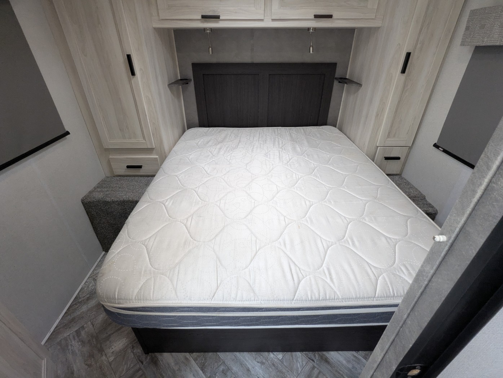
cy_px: 189
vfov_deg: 78.2
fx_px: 233
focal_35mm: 16
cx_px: 252
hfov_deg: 94.4
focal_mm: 2.35
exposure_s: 1/136
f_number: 2.2
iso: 320
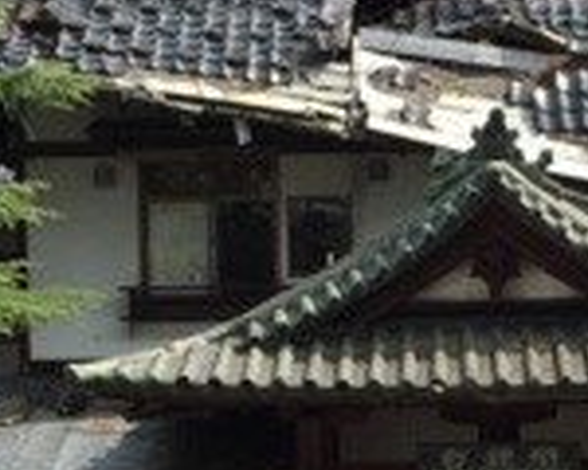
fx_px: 1966
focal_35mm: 113
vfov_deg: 13.5
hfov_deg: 16.9
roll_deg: +1.1
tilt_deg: -2.1
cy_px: 423
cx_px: 470
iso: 32
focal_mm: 4.15
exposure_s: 1/549
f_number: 2.2
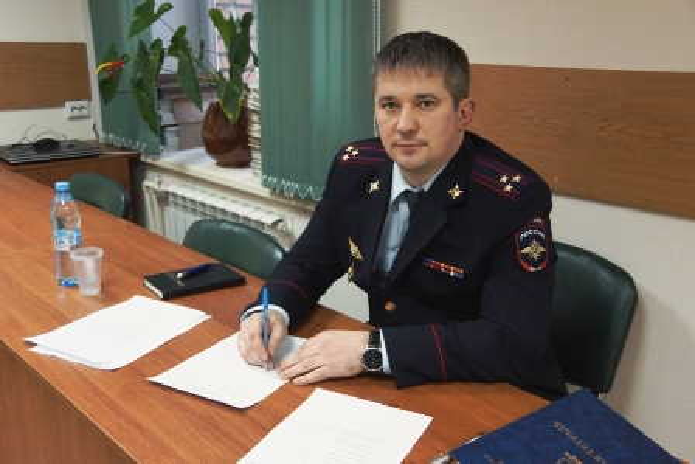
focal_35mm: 36
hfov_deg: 53.1
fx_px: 695
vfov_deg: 36.9
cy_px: 232
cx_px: 348
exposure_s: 1/100
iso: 2000
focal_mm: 24
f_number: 5
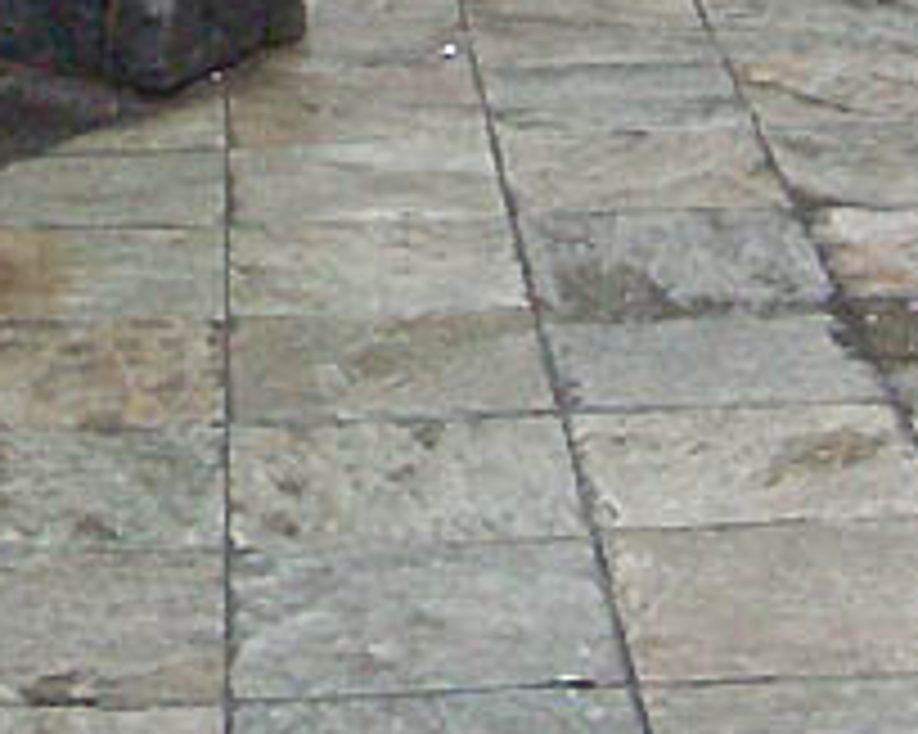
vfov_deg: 11.0
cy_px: -423
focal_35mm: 134
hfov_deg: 14.3
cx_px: 230
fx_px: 3639
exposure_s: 1/640
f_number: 4.3
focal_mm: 5.8
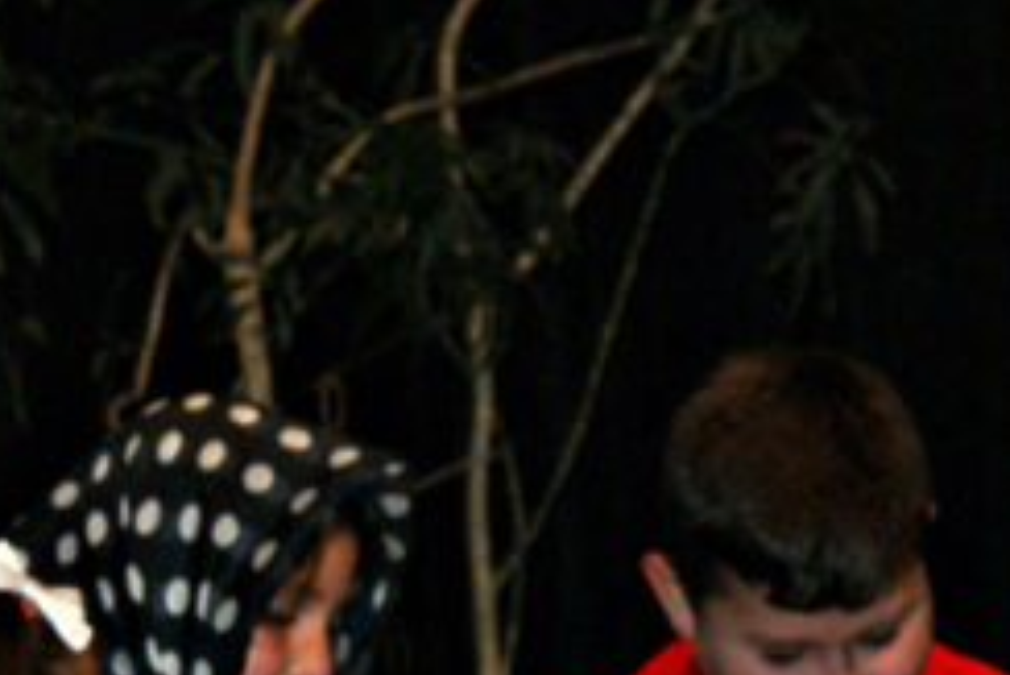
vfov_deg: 3.1
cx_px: 207
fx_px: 12379
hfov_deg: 4.7
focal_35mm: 441
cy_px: 814
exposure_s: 1/125
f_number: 5.6
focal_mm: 70
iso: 400
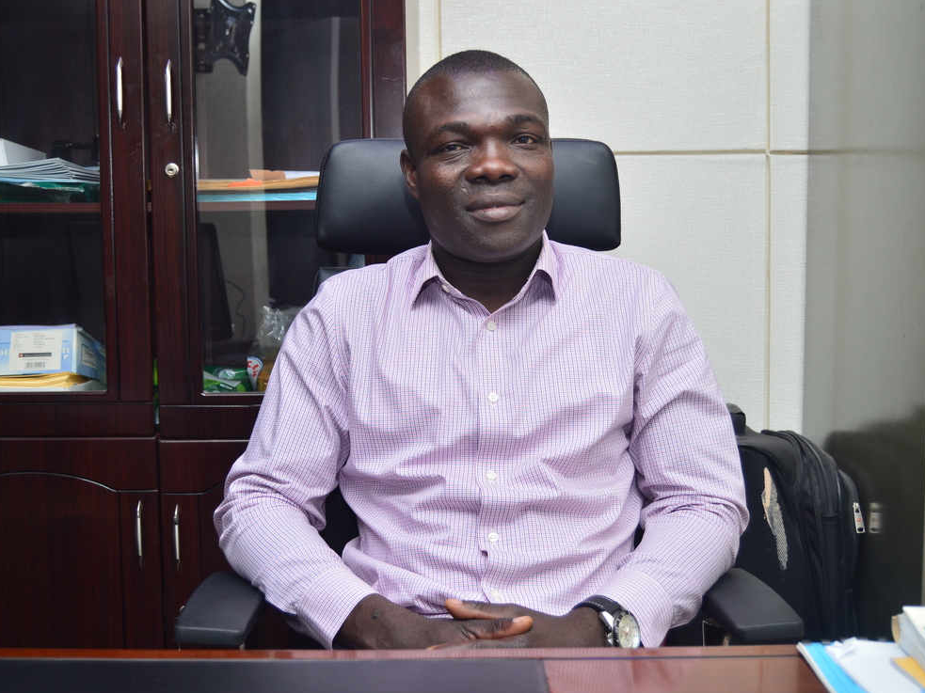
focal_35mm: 43
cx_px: 450
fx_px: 1149
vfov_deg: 33.6
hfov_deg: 43.9
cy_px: 344
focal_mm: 26
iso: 200
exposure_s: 1/100
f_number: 4
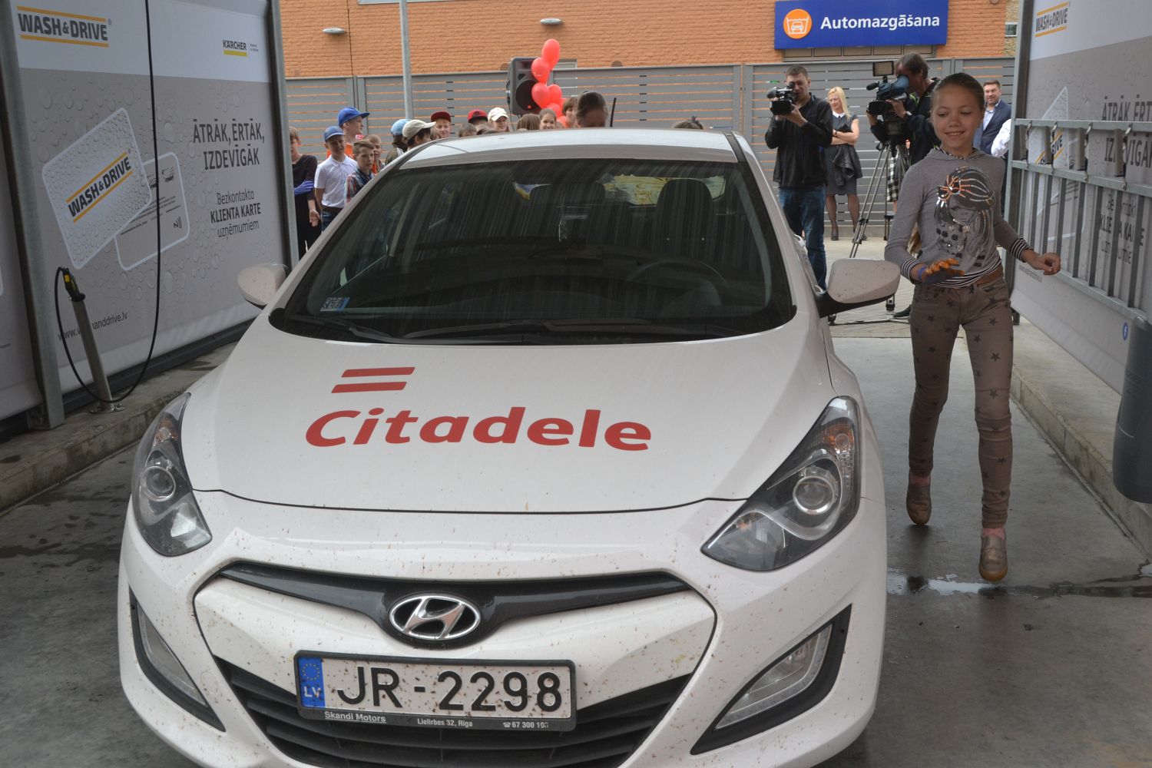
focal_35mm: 33
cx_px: 576
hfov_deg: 57.2
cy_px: 384
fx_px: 1056
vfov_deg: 40.0
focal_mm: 22
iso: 400
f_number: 10
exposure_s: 1/250
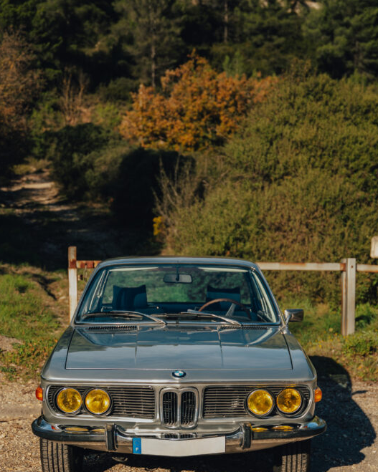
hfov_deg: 21.8
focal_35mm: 70
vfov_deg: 26.9
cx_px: 179
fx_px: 979
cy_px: 328
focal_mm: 48
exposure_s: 1/350
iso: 50
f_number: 2.8
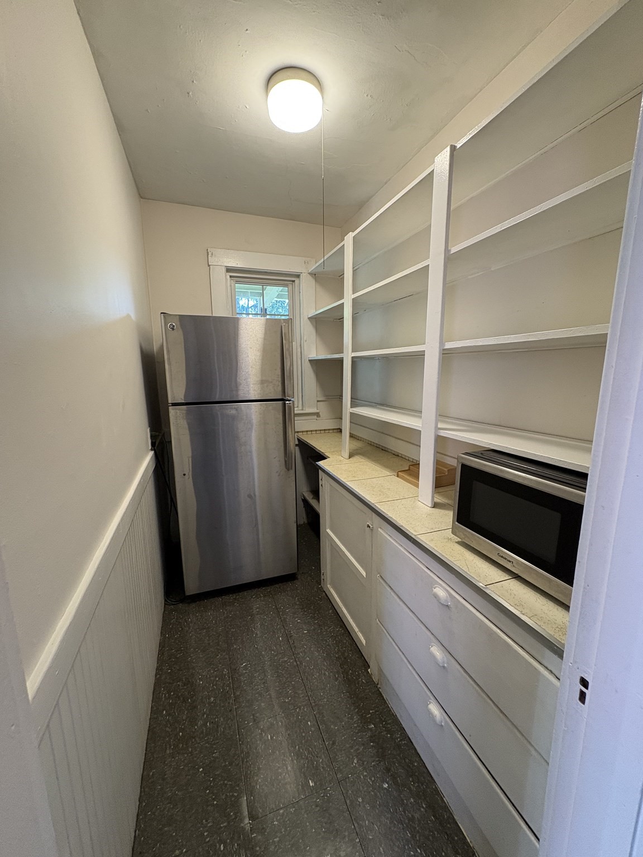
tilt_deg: -8.7
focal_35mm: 14
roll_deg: +0.3
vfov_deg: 102.1
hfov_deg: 85.7
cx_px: 322
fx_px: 347
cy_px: 428
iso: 200
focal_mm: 2.22
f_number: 2.2
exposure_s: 1/60
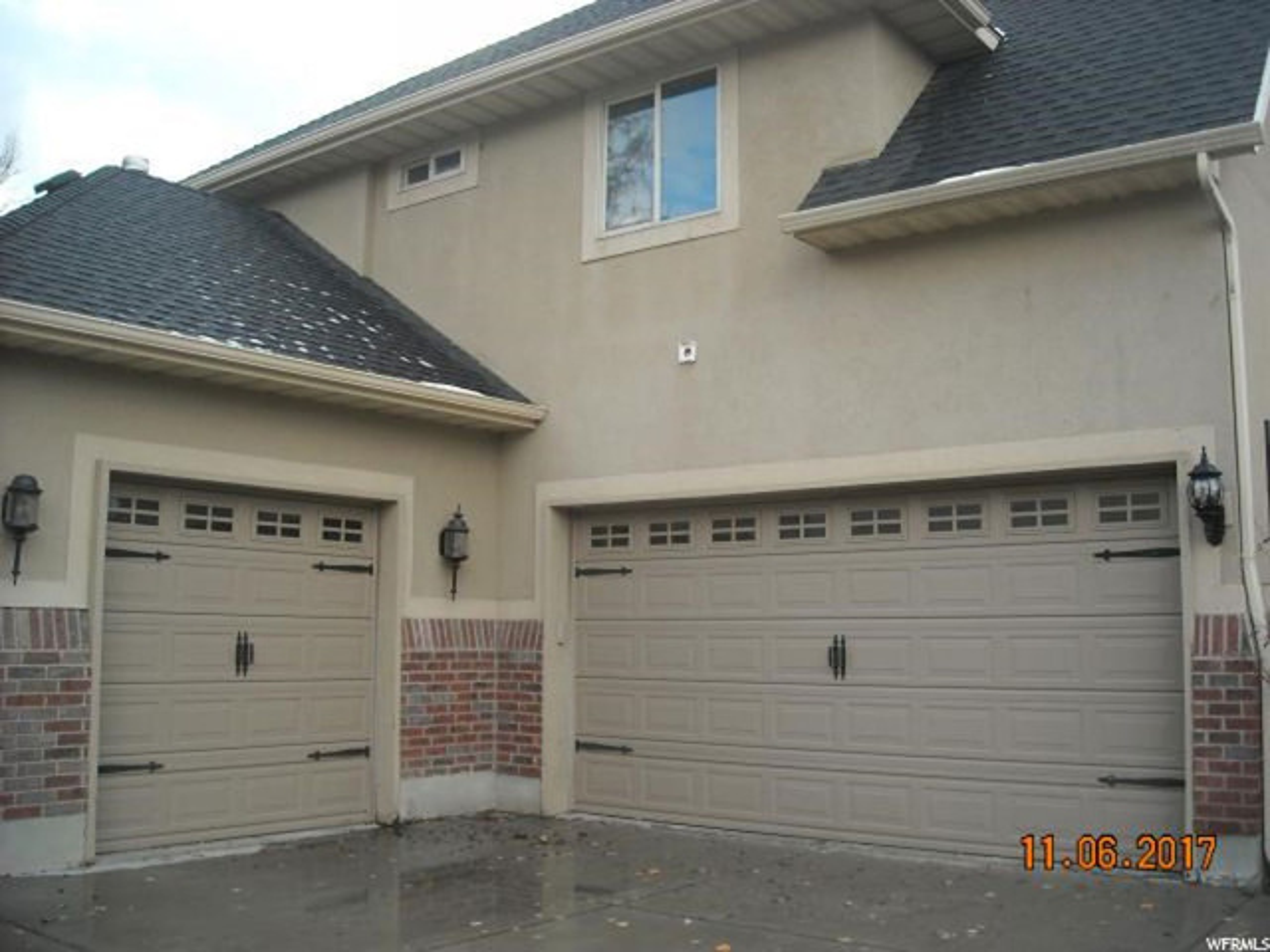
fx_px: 1284
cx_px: 635
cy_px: 476
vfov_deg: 40.7
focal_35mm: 35
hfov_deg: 52.6
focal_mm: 5.7
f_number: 2.8
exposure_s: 1/250
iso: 135
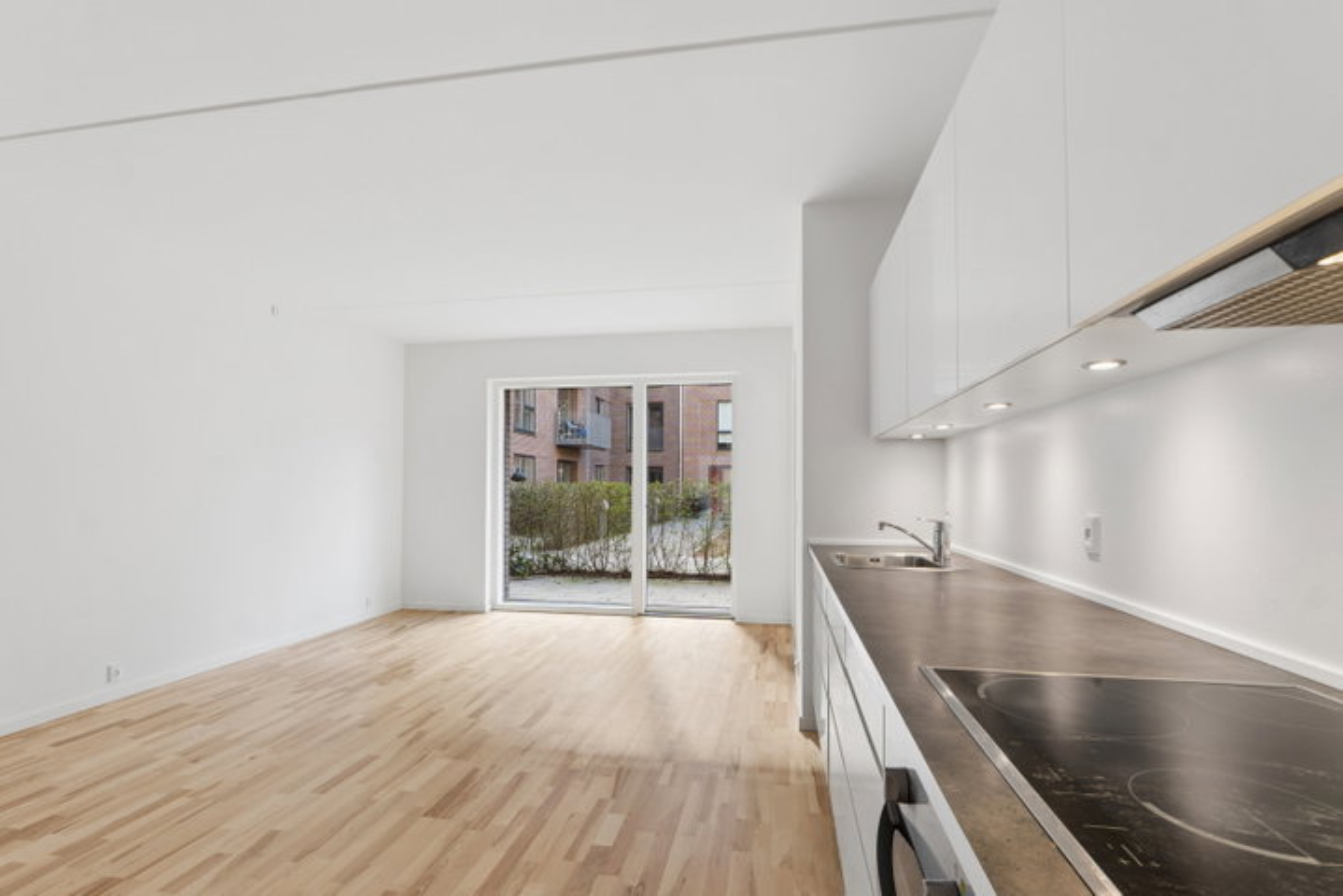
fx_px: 644
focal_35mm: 17
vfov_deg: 69.7
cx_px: 672
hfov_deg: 92.4
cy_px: 448
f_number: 8
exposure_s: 1/10
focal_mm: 11.5
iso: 200
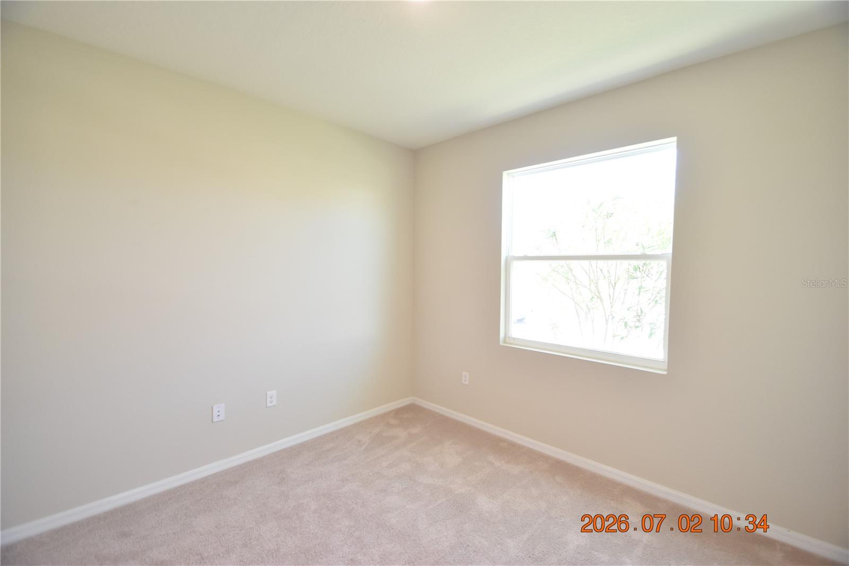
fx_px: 354
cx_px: 424
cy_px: 283
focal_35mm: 15
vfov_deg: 77.3
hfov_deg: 100.4
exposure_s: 1/60
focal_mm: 10
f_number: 3.5
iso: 800
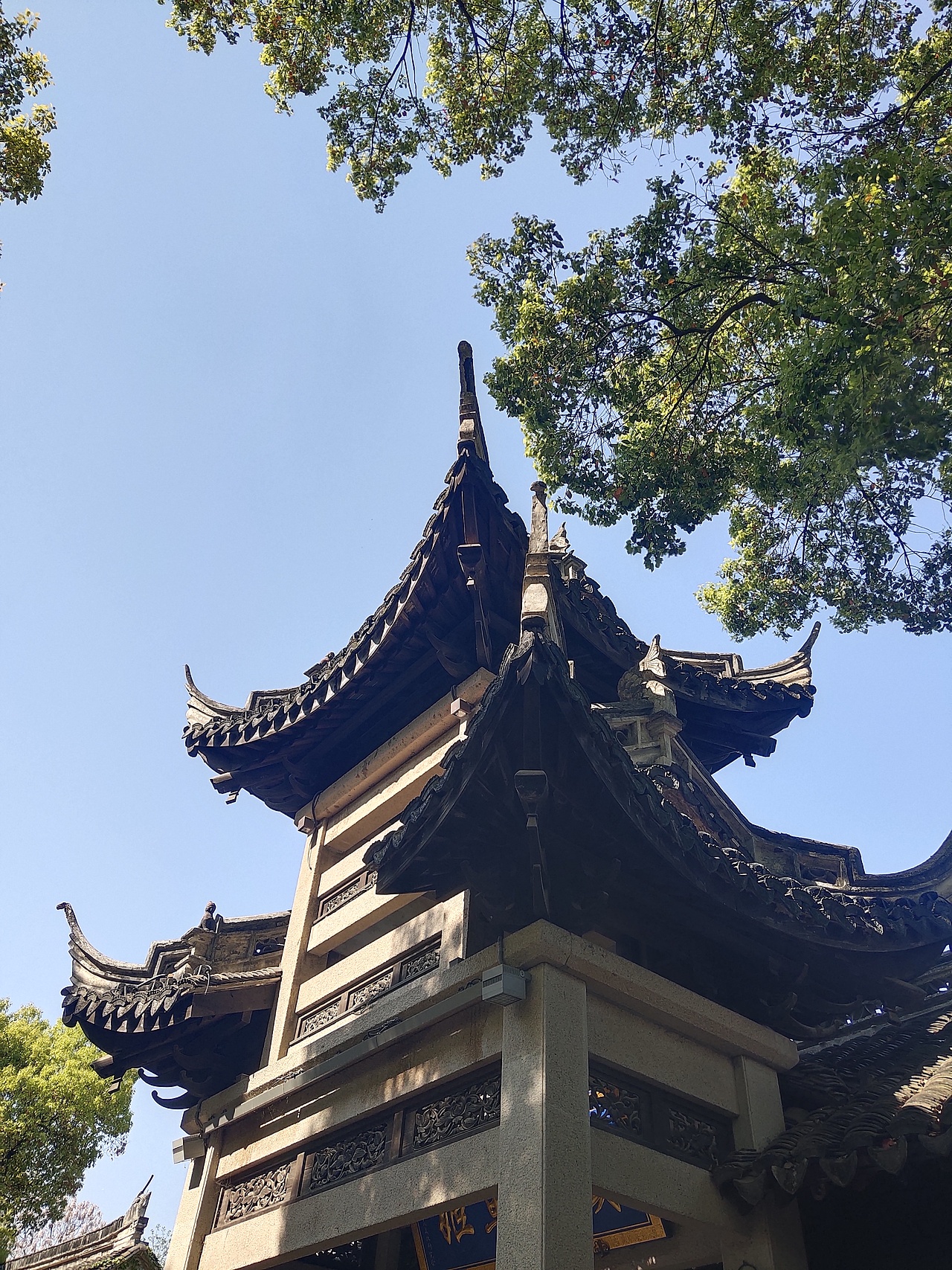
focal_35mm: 29
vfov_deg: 61.7
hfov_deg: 48.2
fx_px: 1064
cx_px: 476
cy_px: 635
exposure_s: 1/786
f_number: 1.8
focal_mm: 4.27
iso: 50
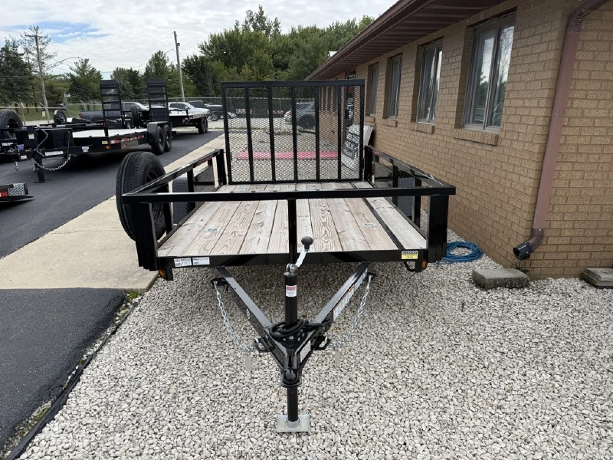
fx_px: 425
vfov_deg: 56.8
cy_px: 230
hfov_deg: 71.6
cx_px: 306
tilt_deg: -17.0
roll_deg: -0.9
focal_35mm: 24
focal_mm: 6.76
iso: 100
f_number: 1.78
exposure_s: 1/3021
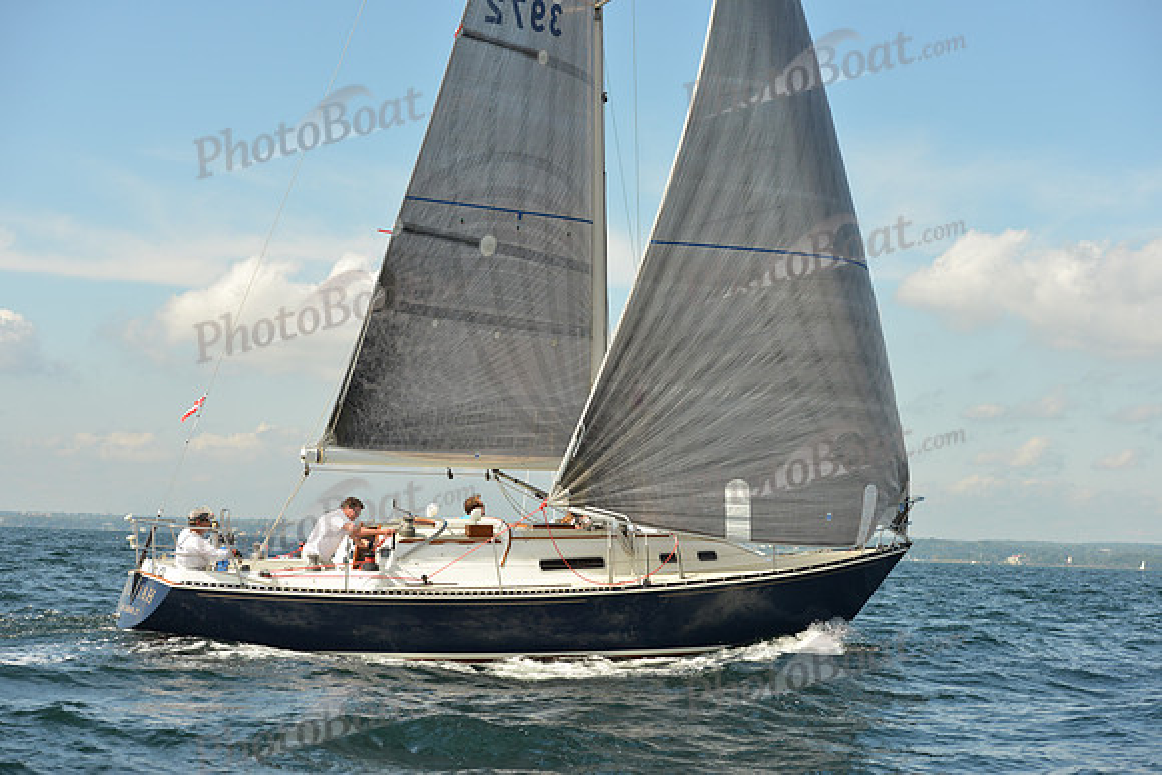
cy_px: 388
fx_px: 2260
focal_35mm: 70
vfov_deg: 19.5
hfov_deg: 28.8
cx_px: 581
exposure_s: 1/1250
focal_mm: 70
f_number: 7.1
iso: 320
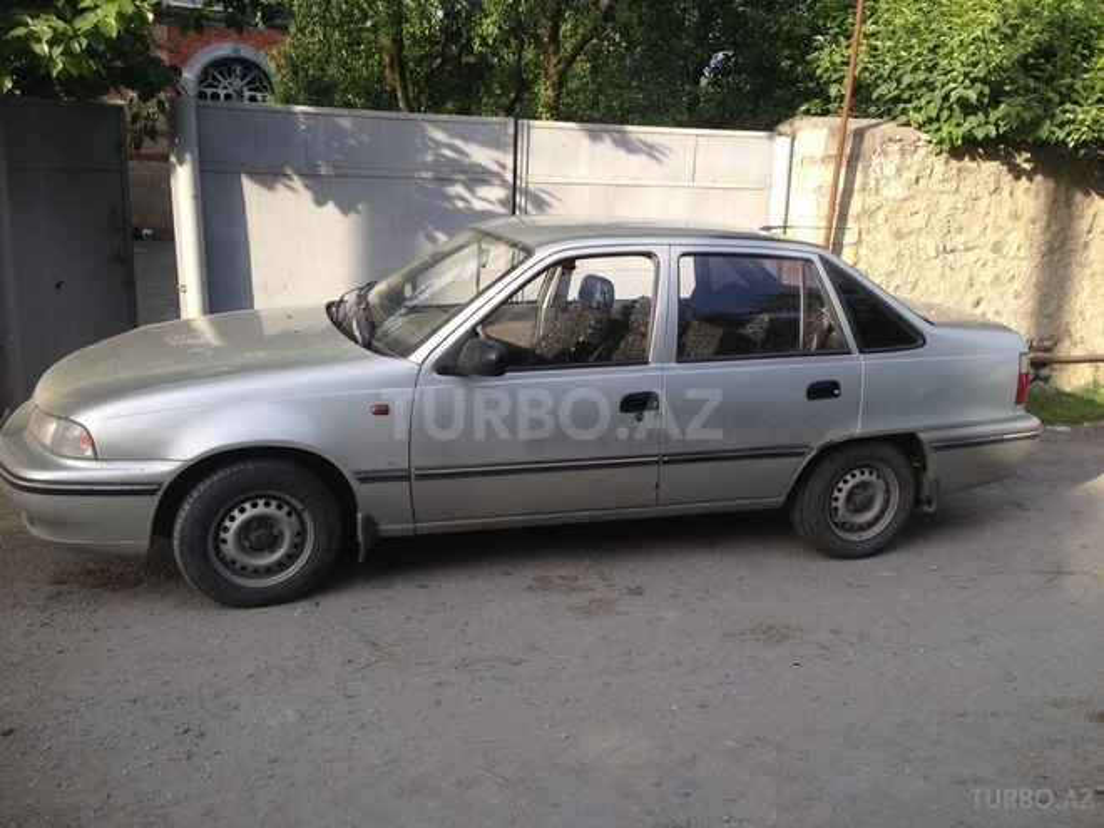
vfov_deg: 42.9
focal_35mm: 33
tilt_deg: -12.3
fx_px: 1052
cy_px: 414
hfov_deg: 55.4
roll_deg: -1.7
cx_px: 552
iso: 50
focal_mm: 4.12
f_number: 2.4
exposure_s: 1/480
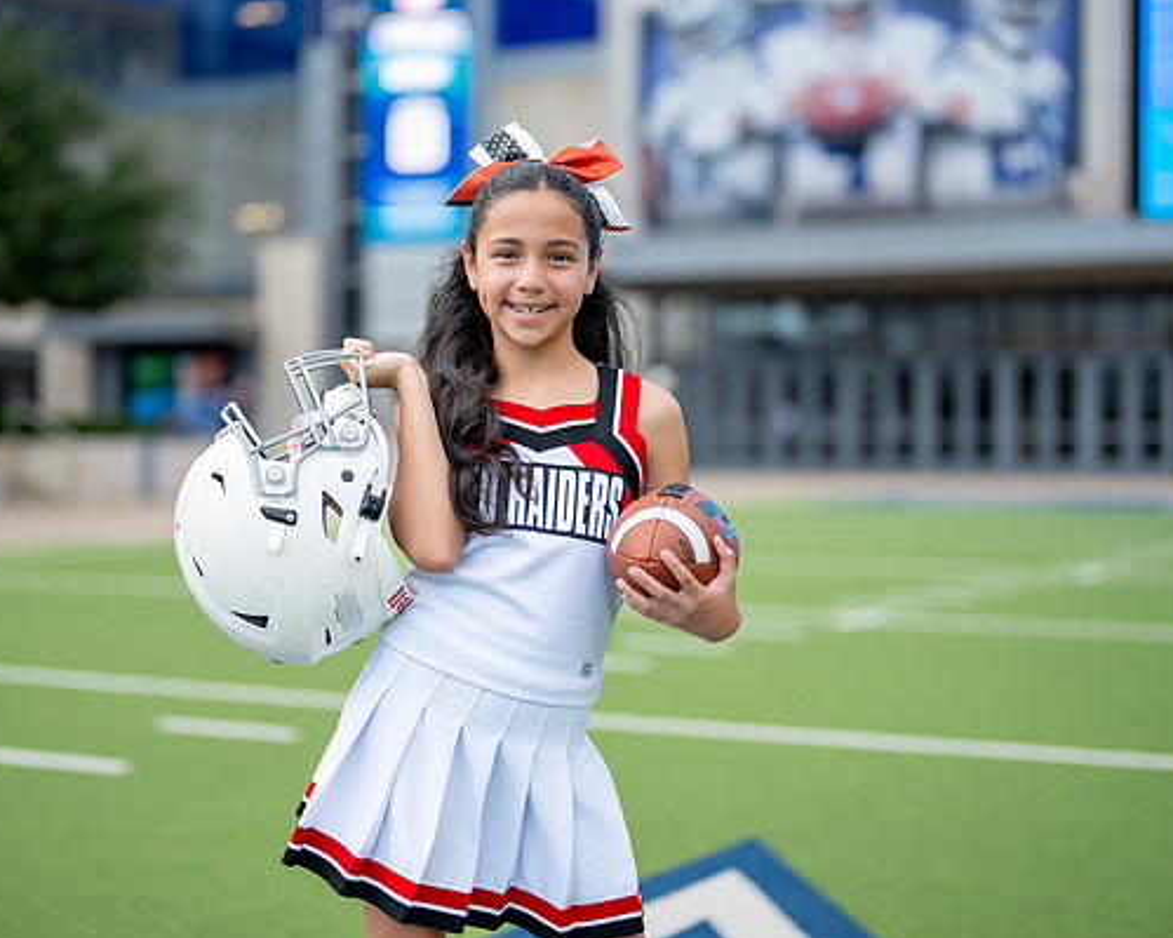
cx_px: 528
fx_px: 2291
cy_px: 417
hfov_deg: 28.7
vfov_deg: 23.1
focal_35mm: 66
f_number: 1.2
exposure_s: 1/1250
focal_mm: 50
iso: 160
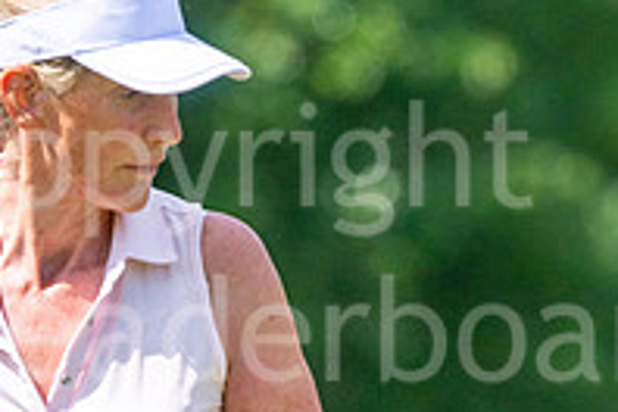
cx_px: 340
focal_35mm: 1319
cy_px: 359
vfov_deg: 1.0
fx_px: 22641
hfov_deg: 1.6
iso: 320
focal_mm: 300
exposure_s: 1/2500
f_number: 5
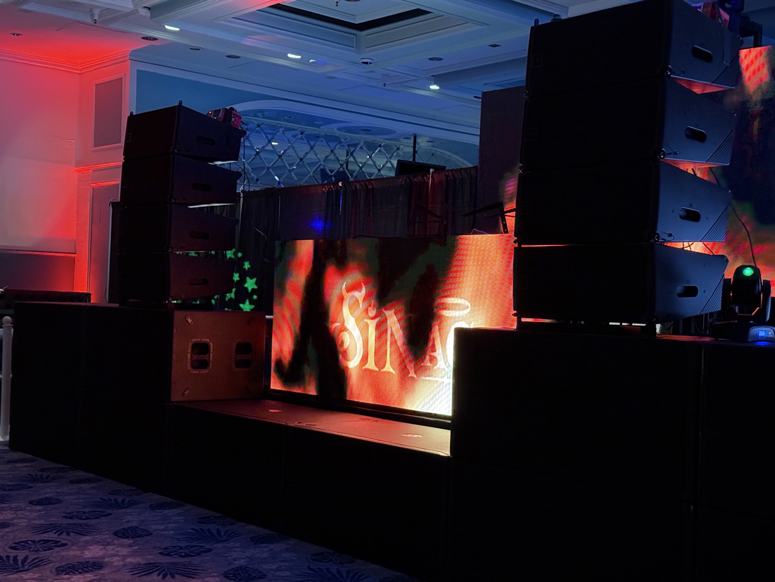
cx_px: 388
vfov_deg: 30.3
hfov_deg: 39.7
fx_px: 1075
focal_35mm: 48
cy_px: 291
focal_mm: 6.76
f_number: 1.78
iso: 640
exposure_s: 1/30
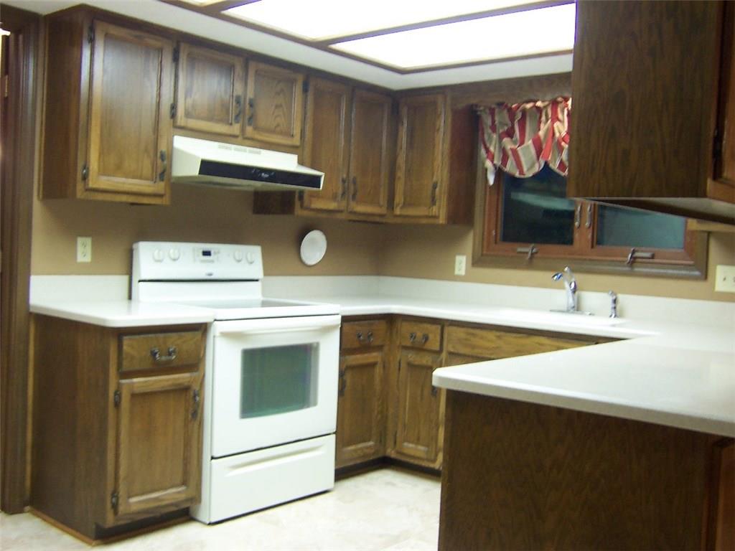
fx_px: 764
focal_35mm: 36
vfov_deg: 39.7
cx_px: 368
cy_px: 276
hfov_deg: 51.4
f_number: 2.8
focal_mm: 5.6
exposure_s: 1/15
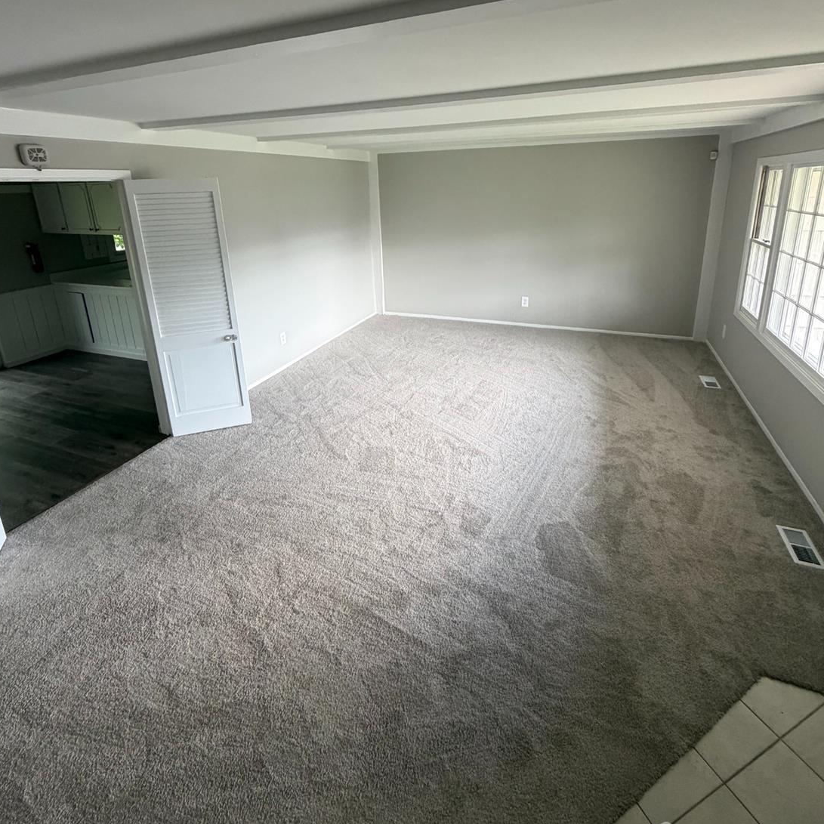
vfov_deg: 82.4
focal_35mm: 17
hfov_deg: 84.0
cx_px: 415
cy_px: 311
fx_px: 458
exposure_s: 1/62
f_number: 2.2
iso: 320
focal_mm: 2.22
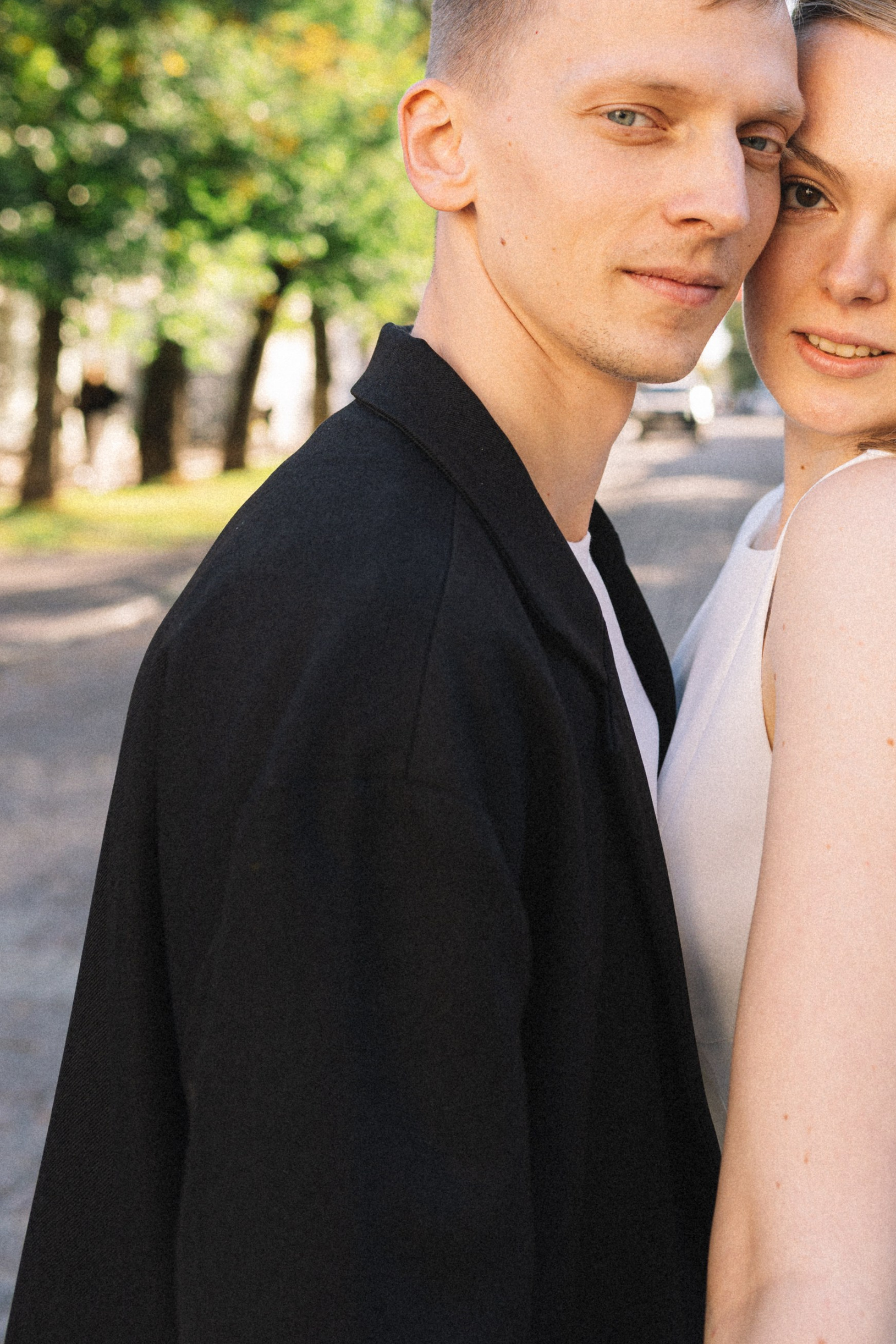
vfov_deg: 35.2
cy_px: 296
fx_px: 2053
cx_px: 687
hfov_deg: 24.3
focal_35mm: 55
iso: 400
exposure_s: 1/640
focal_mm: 35
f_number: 3.2
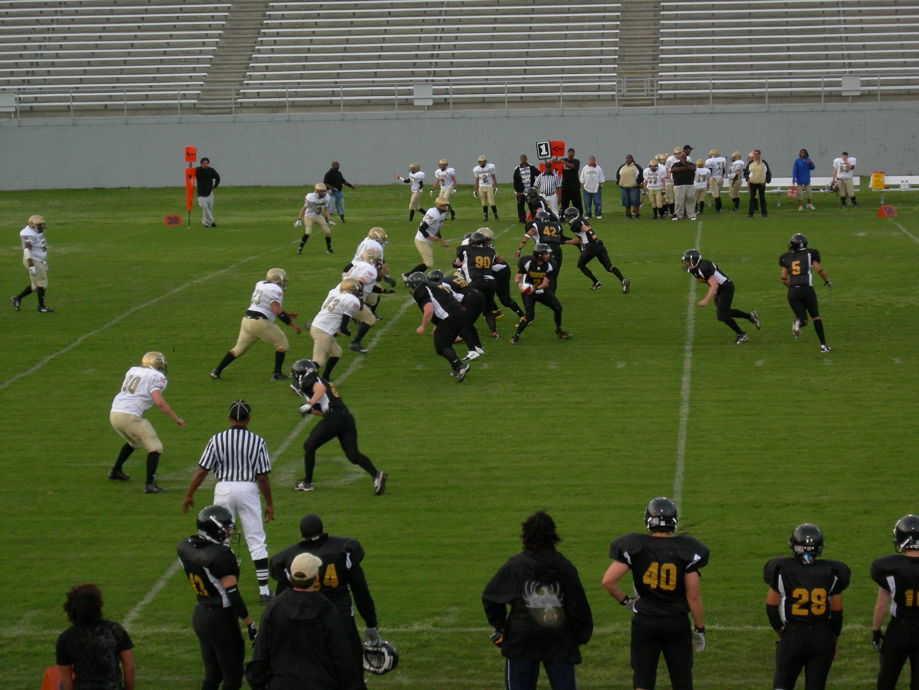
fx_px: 2920
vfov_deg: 13.5
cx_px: 460
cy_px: 345
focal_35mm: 110
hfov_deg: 17.9
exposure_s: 1/120
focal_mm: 23
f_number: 4.8
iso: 157
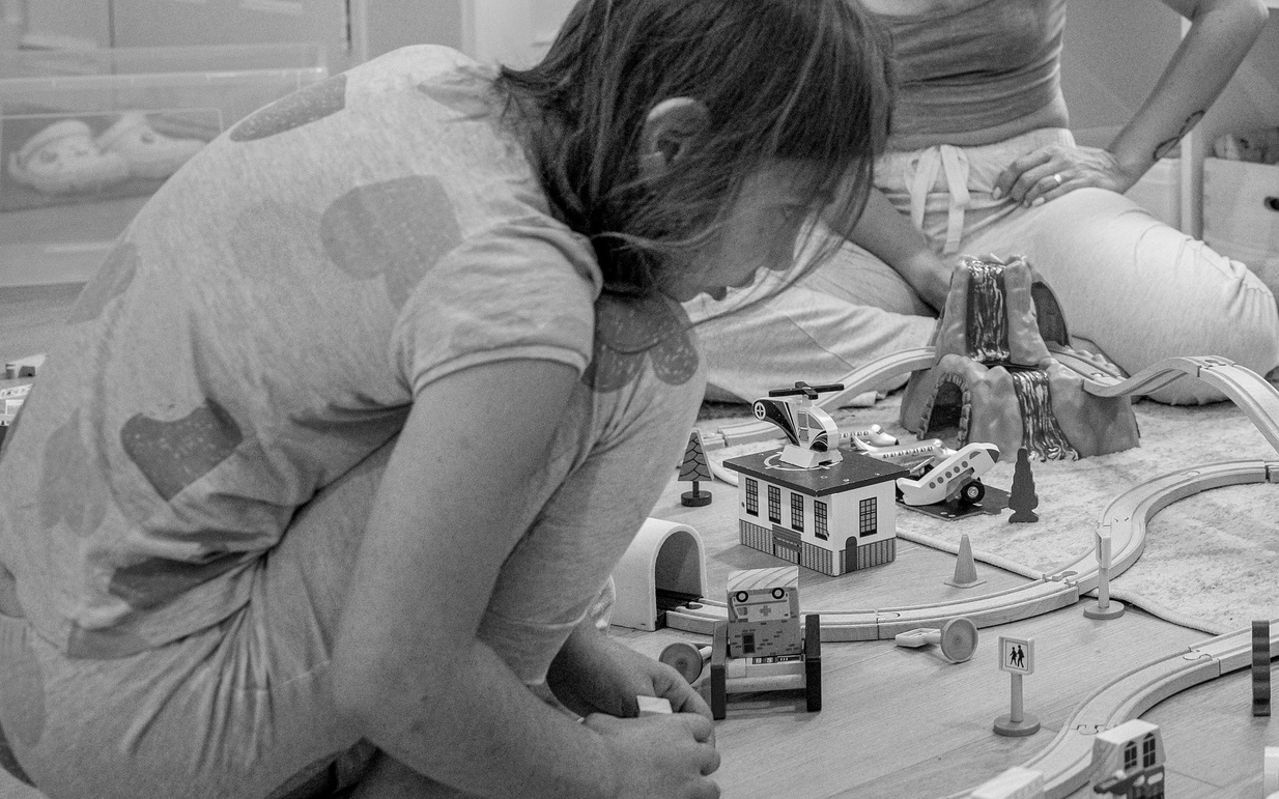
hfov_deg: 26.2
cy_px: 38
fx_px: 2579
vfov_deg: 17.3
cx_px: 1321
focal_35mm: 74
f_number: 4
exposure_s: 1/100
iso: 1600
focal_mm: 35
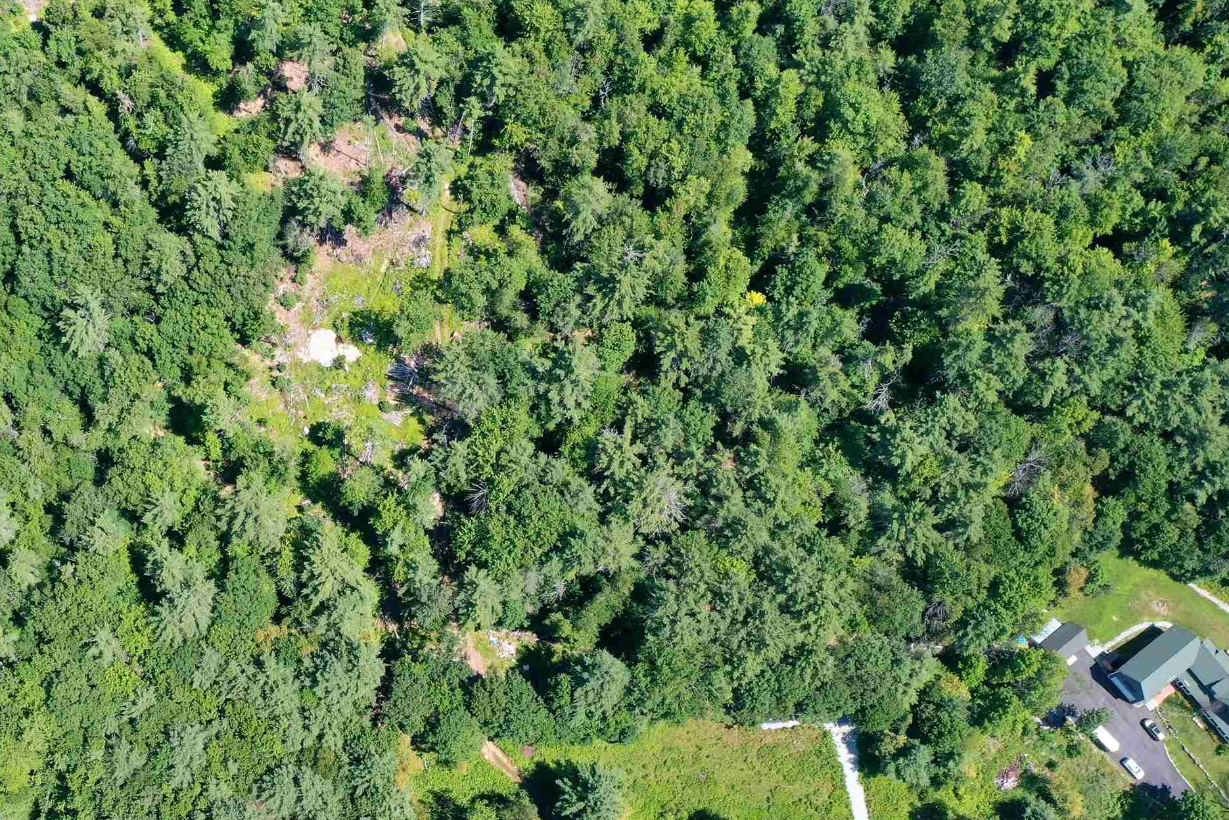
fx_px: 1570
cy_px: 636
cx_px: 371
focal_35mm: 46
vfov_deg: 28.7
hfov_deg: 41.9
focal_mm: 10.26
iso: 100
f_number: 5
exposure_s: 1/320
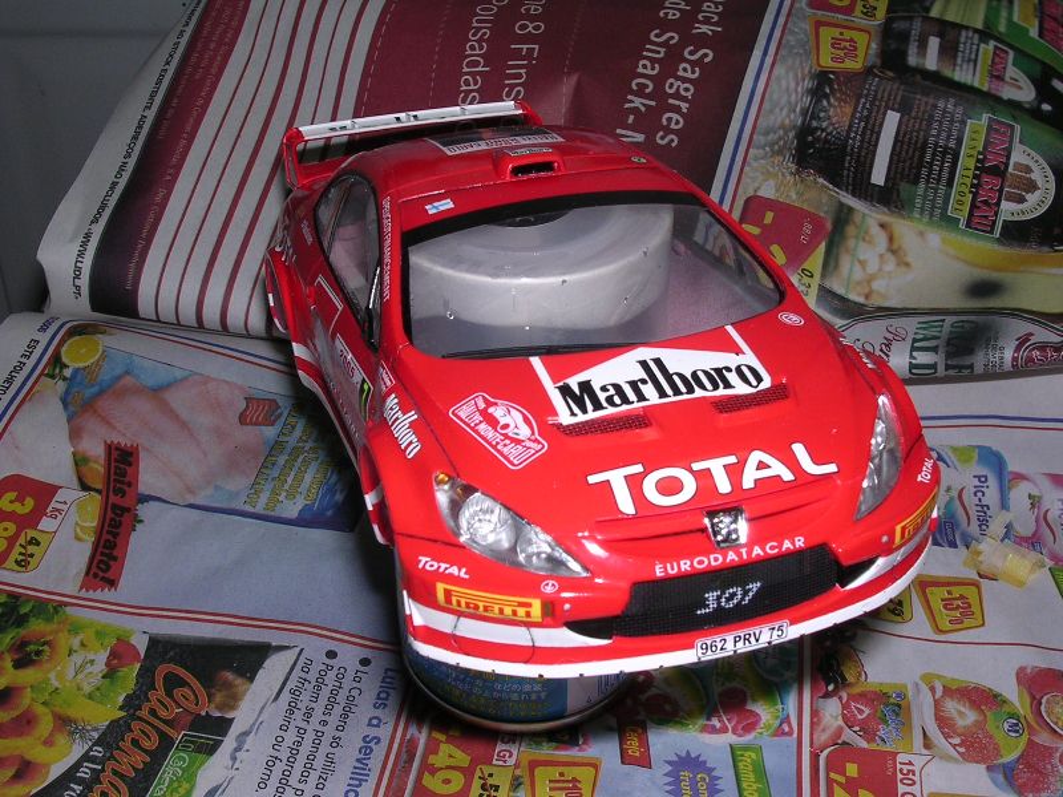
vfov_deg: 31.5
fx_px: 1413
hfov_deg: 41.2
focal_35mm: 46
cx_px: 532
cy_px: 398
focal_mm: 7.1
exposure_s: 1/60.1
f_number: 6.1
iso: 100
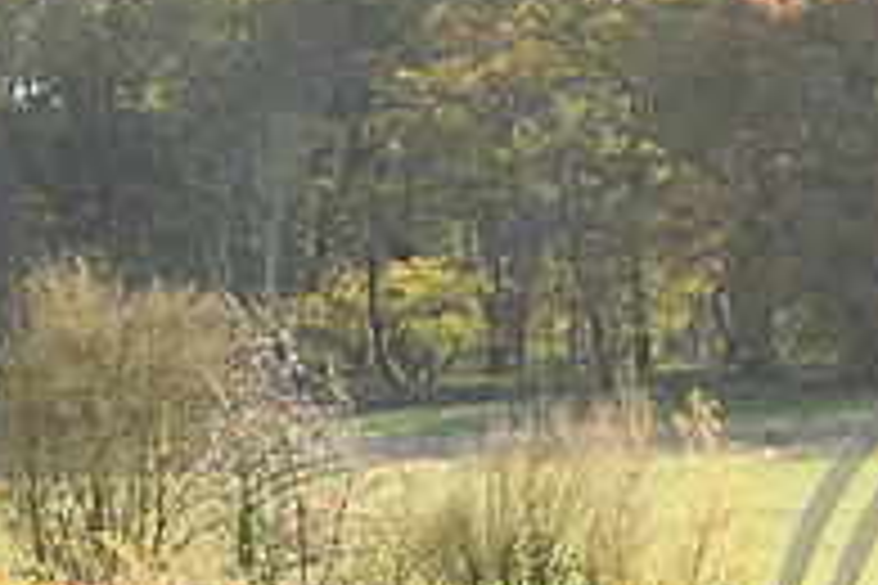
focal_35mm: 535
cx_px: 1171
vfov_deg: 2.6
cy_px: 657
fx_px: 13047
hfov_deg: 3.8
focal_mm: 180
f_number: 5.6
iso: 800
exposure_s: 1/1250
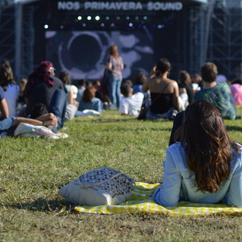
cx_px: 125
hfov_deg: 17.4
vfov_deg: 17.3
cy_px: 55
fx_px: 791
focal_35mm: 100
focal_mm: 50
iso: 100
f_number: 2.5
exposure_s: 1/2500
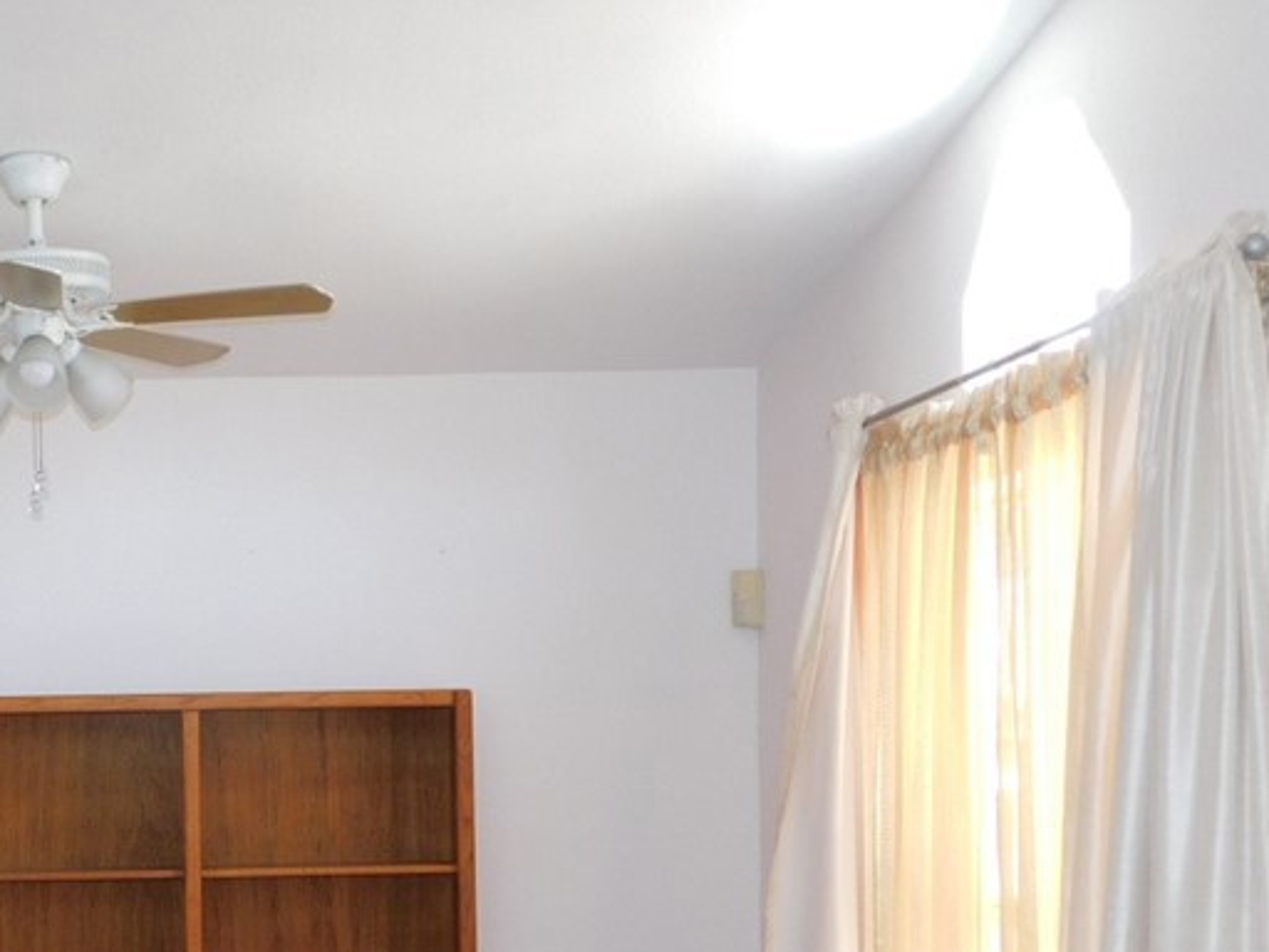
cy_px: 828
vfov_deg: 20.1
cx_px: 139
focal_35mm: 72
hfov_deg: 26.2
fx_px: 2639
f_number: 3.5
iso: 200
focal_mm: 6.3
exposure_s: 1/30
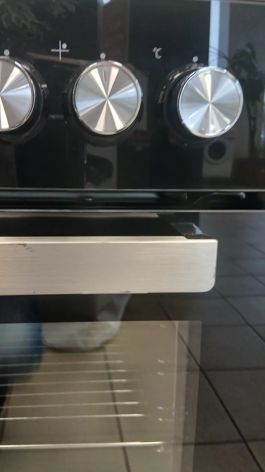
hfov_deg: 39.9
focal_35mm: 29
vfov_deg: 66.1
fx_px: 362
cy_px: 232
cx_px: 101
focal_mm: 3.98
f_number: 1.8
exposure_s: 1/50
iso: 200
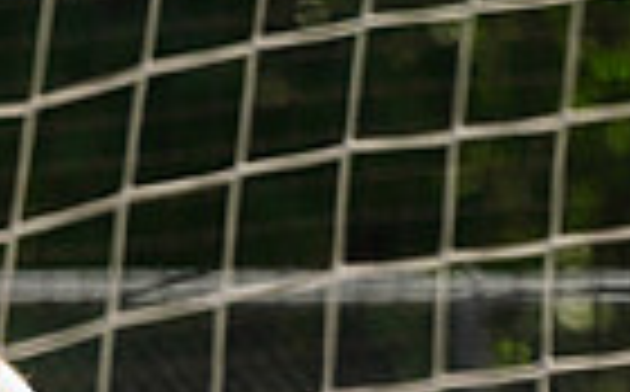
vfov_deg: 1.0
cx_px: -153
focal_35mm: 1321
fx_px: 22645
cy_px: 622
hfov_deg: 1.6
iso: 200
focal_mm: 312
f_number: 13
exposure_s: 1/250
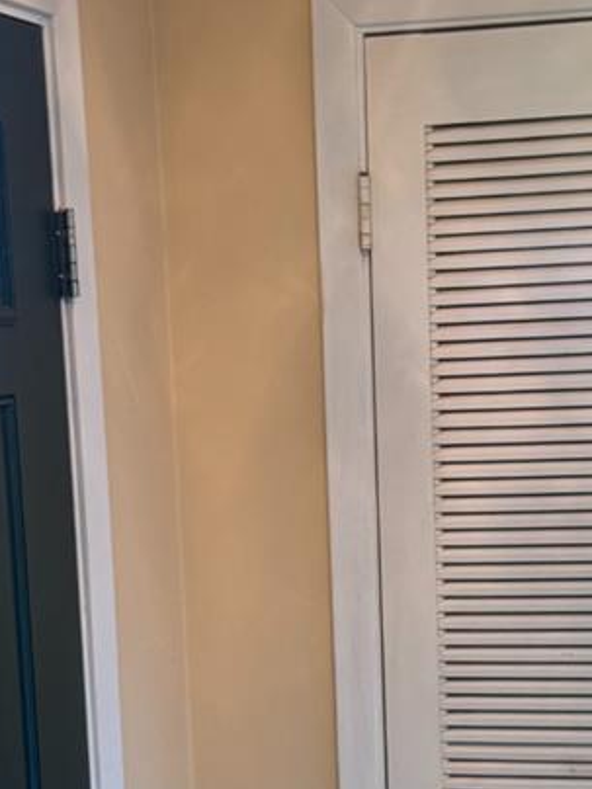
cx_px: 362
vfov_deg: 21.5
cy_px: 710
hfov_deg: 16.6
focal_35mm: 89
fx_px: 2029
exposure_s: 1/60
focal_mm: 6.76
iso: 160
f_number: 1.78
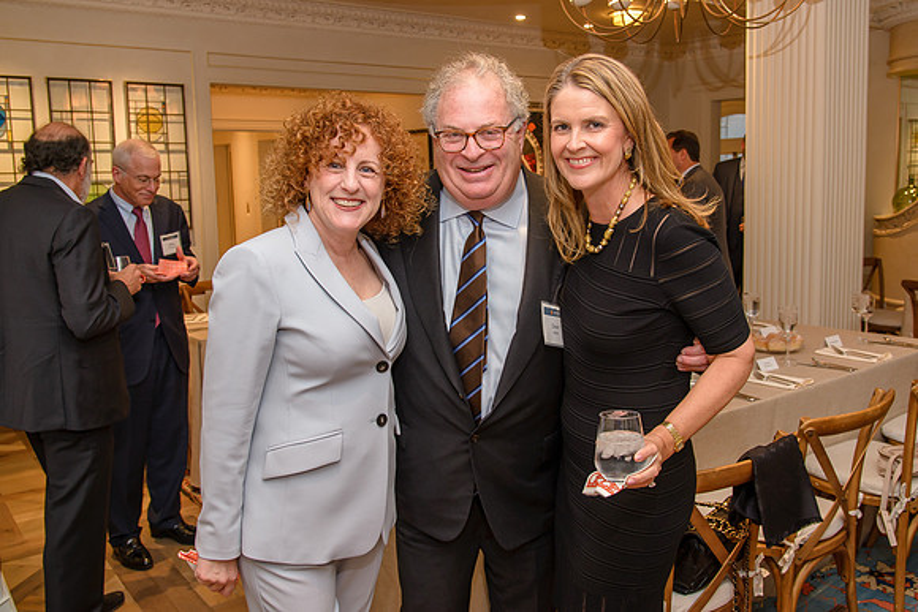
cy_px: 287
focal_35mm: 33
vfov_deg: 39.7
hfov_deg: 56.8
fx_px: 847
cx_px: 492
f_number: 5.6
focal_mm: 30
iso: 800
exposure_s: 1/40
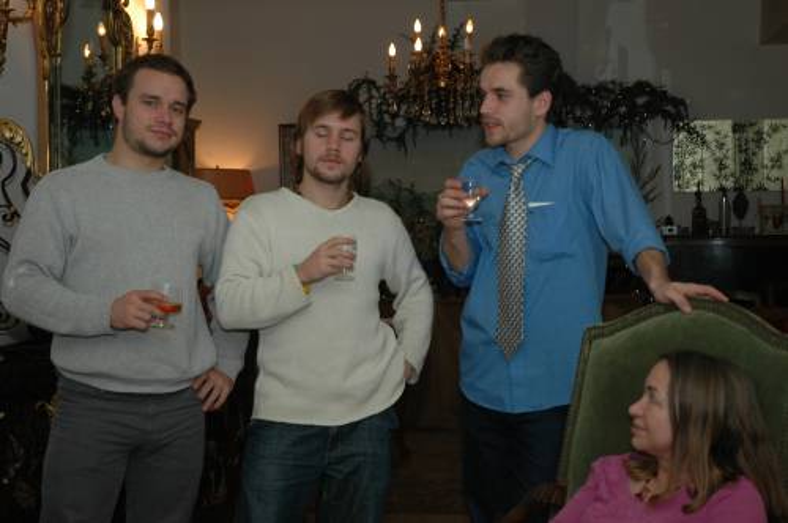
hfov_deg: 30.5
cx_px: 394
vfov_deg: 20.6
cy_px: 262
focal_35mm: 66
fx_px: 1443
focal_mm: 44
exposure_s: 1/60
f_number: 4.5
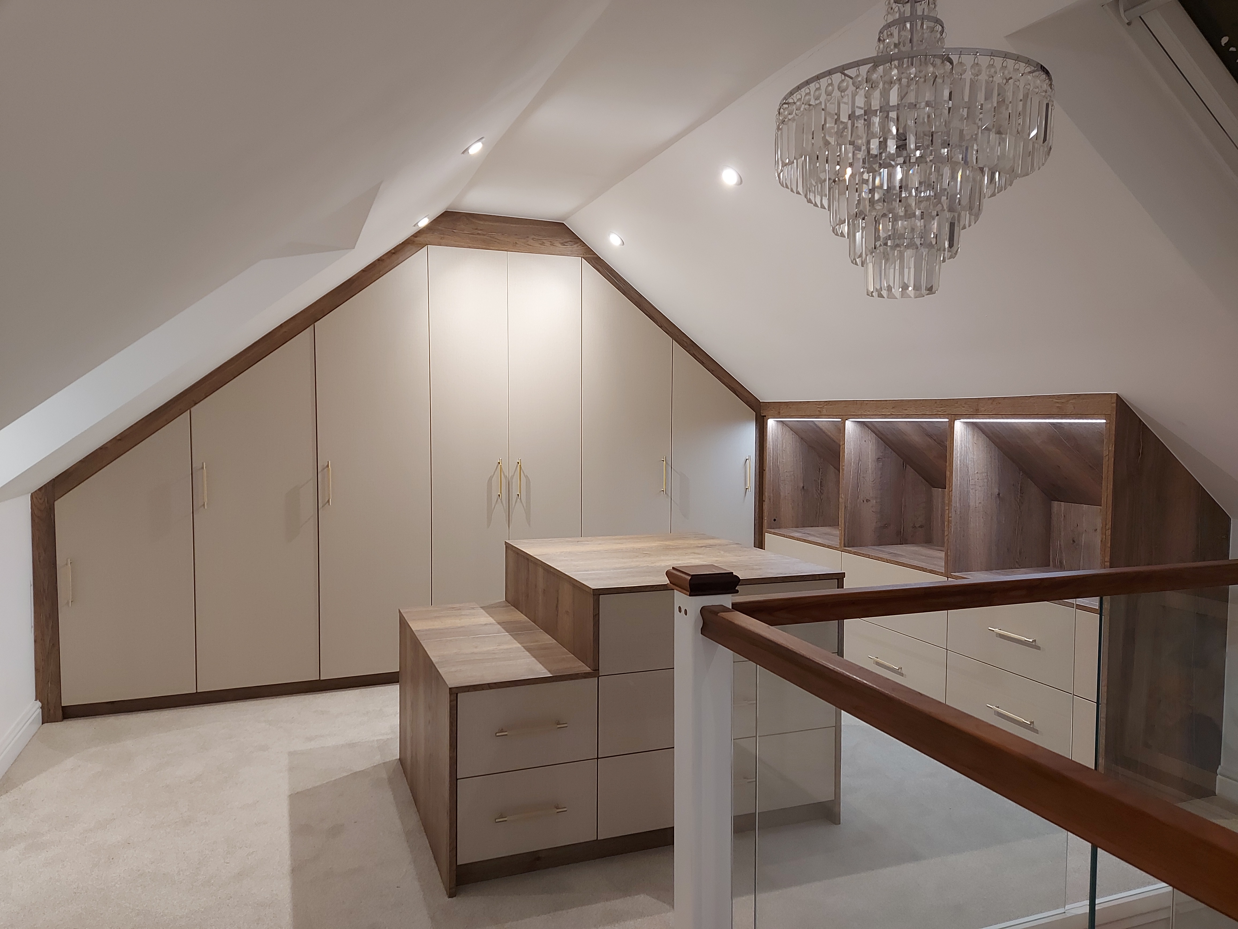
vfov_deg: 56.8
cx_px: 619
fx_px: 858
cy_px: 464
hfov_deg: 71.6
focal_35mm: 24
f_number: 1.8
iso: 200
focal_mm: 5.23
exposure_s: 1/50
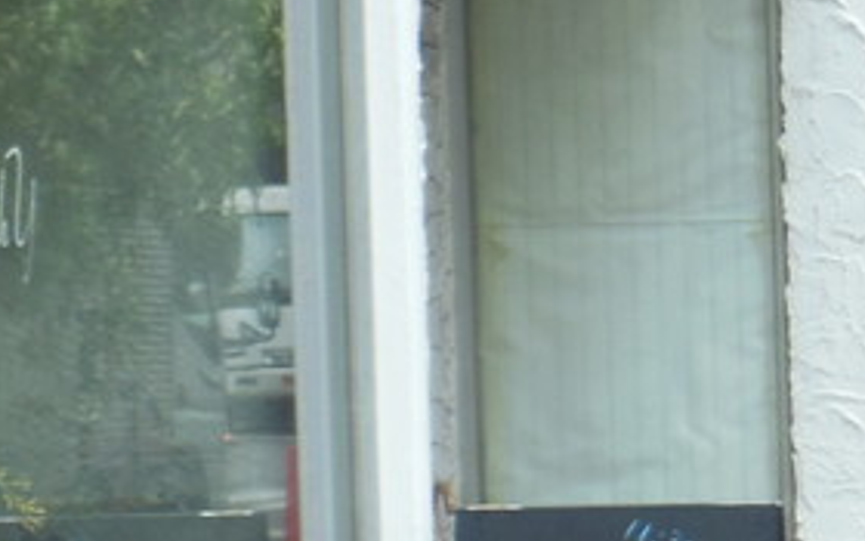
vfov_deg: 4.1
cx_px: -90
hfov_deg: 6.6
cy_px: 526
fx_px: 7497
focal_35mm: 318
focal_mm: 12.4
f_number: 5.2
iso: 125
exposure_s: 1/100
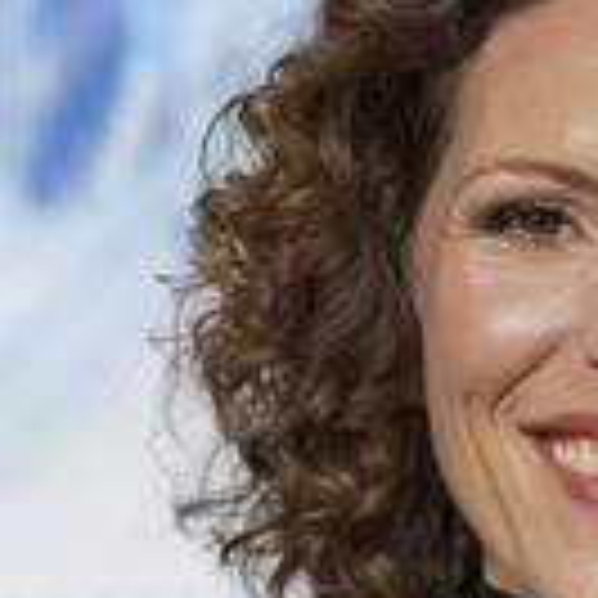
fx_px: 7466
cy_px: 459
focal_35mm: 382
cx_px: 650
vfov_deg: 4.6
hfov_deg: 4.6
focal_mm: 133
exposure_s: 1/250
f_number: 2.8
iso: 640
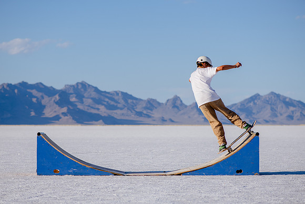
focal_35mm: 128
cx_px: 141
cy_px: 92
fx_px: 1087
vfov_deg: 10.7
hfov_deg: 16.0
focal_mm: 105
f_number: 5
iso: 125
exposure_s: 1/2500
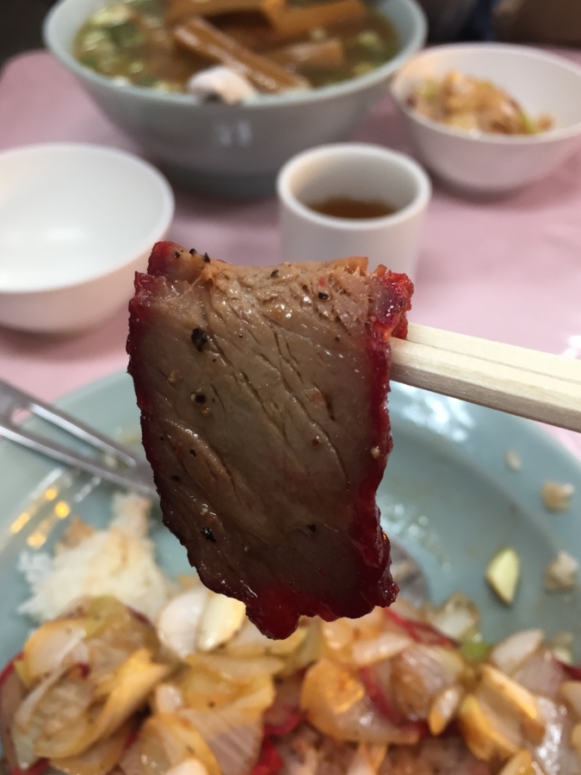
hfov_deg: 42.9
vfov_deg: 55.3
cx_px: 281
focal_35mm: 33
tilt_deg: -46.2
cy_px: 395
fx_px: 739
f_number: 2.2
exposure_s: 1/30
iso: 64
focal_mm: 4.15
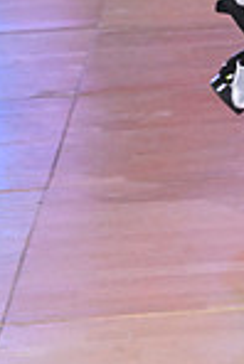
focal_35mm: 275
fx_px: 2789
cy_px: -315
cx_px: 368
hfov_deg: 5.0
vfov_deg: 7.3
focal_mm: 70
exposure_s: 1/400
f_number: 8
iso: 6400
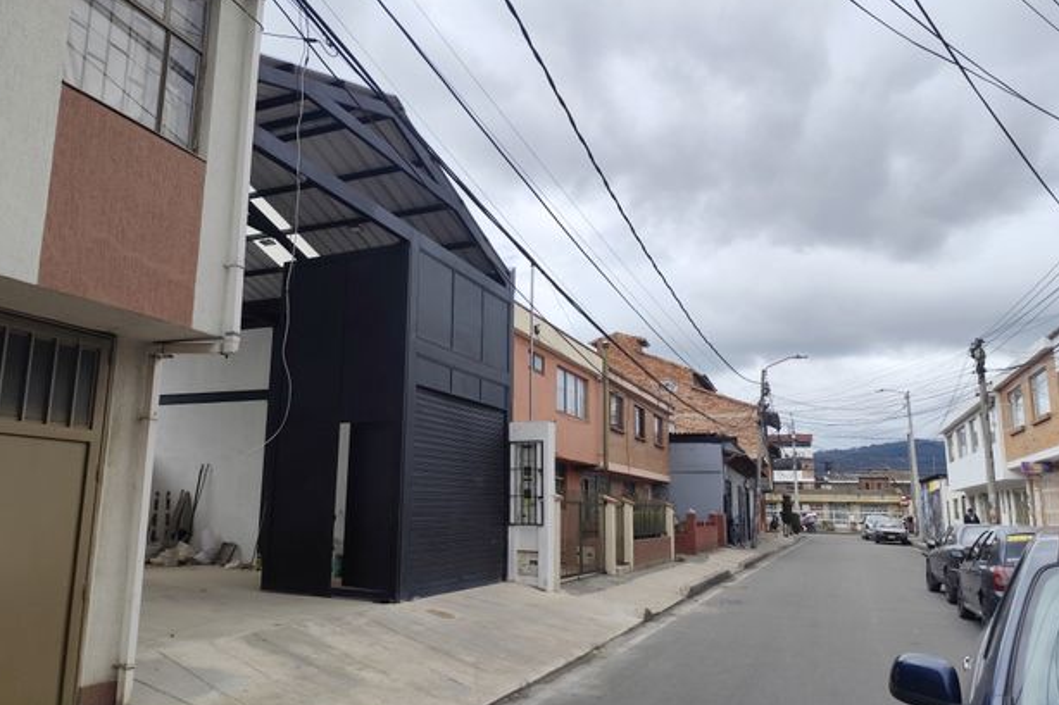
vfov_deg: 49.5
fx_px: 765
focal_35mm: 26
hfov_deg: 69.3
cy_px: 355
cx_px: 492
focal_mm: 6.19
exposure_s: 1/997
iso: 50
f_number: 1.65
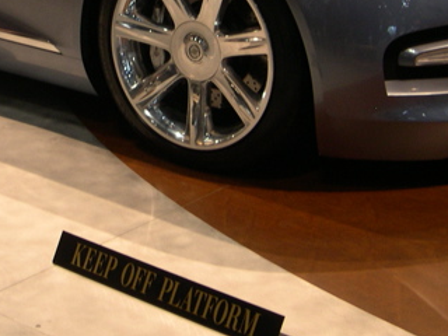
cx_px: 130
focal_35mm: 95
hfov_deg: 20.5
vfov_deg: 15.3
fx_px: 1229
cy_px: 8
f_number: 2.8
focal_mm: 8
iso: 100
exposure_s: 1/41.1
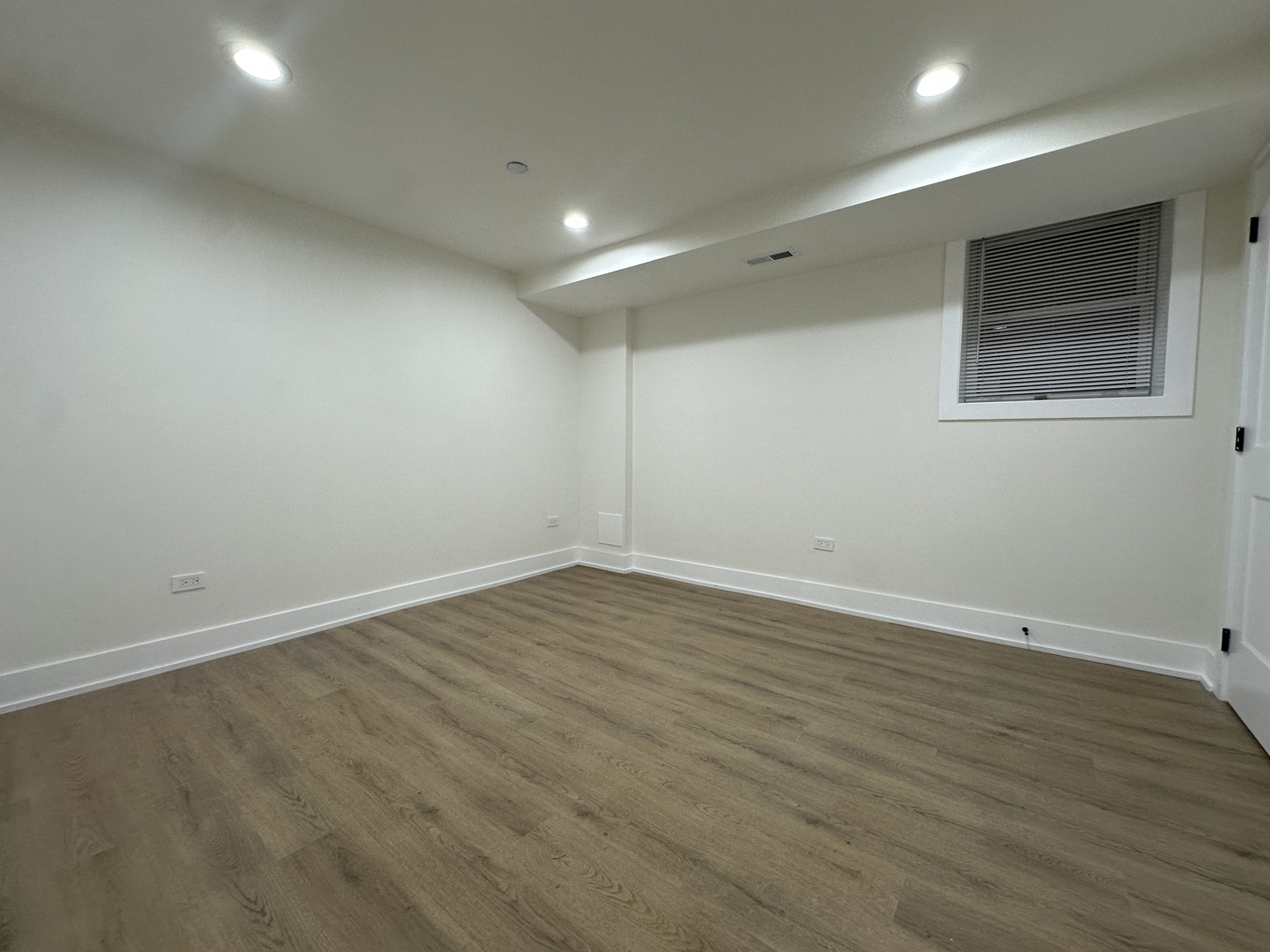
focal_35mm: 14
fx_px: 514
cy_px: 476
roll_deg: -0.2
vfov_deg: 85.7
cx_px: 635
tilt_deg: -1.8
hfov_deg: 102.1
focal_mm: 2.22
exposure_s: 1/120
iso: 160
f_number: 2.2
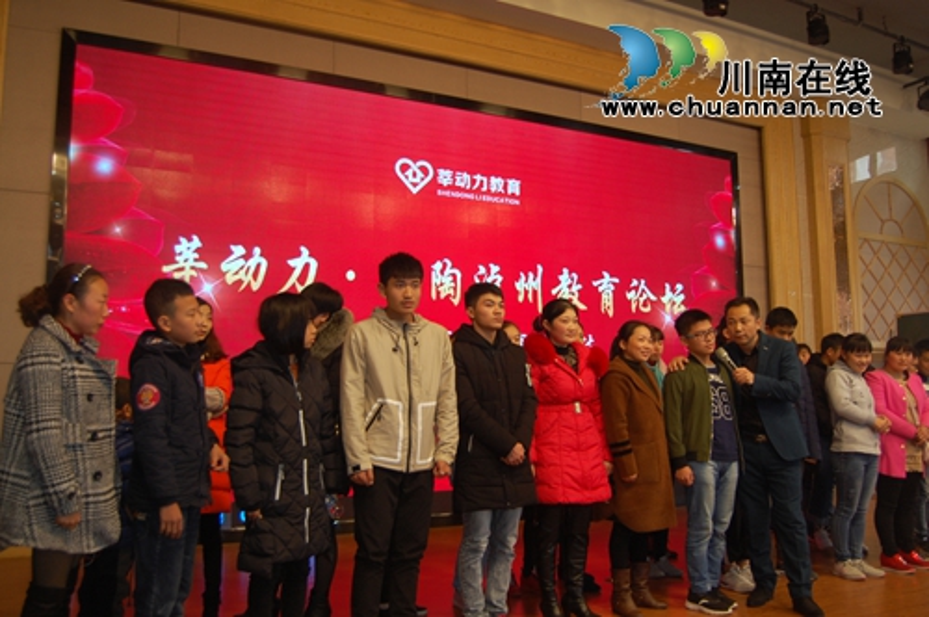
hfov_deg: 57.3
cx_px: 464
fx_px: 850
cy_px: 308
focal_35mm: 33
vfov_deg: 39.9
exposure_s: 1/30
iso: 400
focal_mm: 22
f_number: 3.8
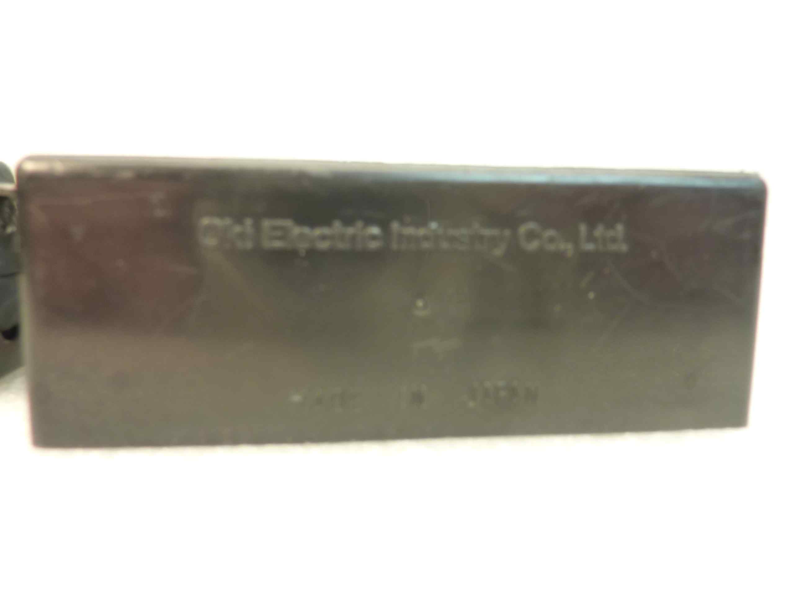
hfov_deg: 69.4
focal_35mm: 25
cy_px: 298
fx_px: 573
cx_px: 397
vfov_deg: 54.9
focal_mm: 4.1
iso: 125
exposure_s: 1/10
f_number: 3.3
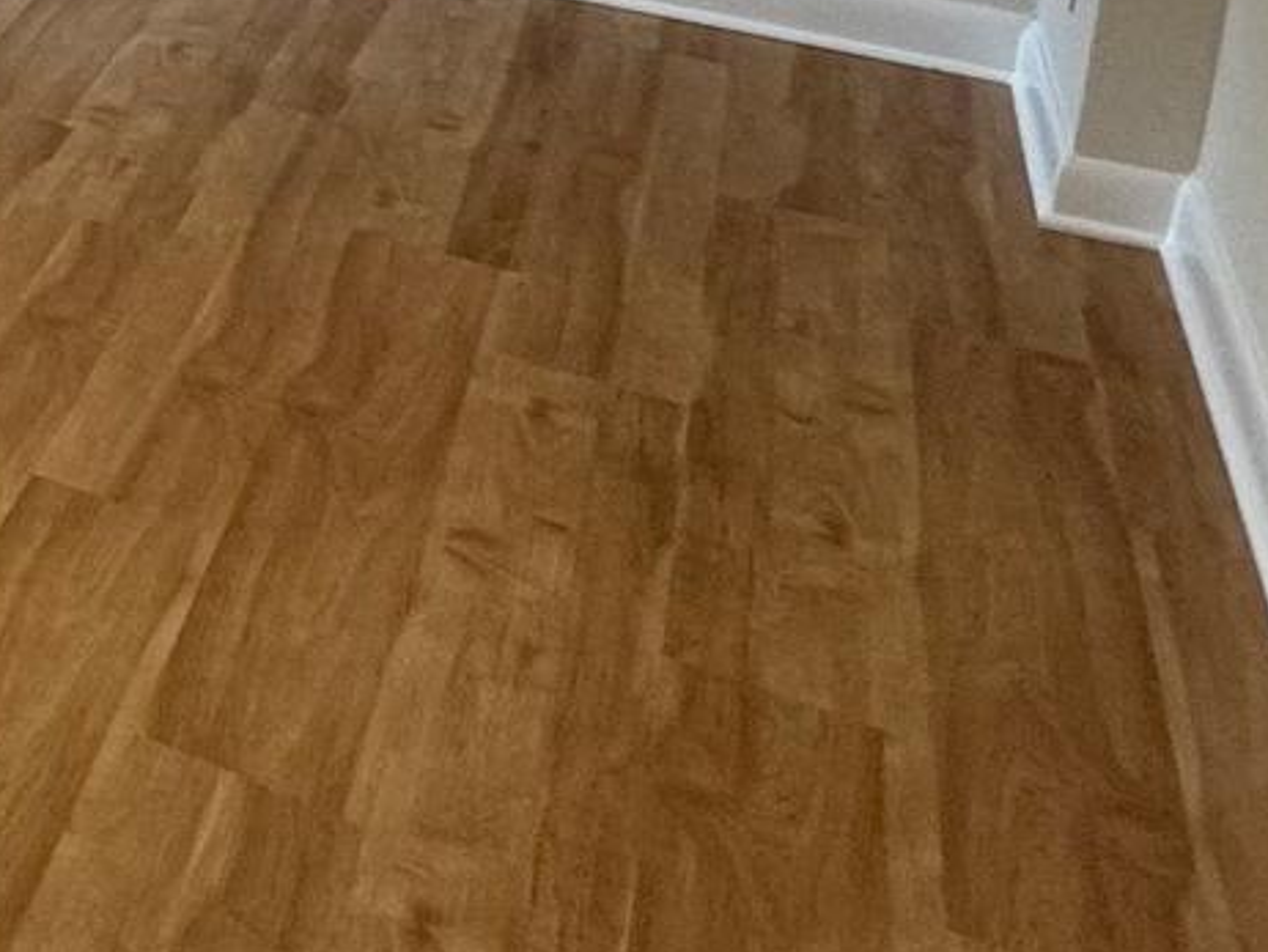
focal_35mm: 62
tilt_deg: -11.4
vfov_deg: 20.5
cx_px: -1048
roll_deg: +0.5
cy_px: -439
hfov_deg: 20.8
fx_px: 2272
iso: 200
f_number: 2.2
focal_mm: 2.22
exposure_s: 1/120
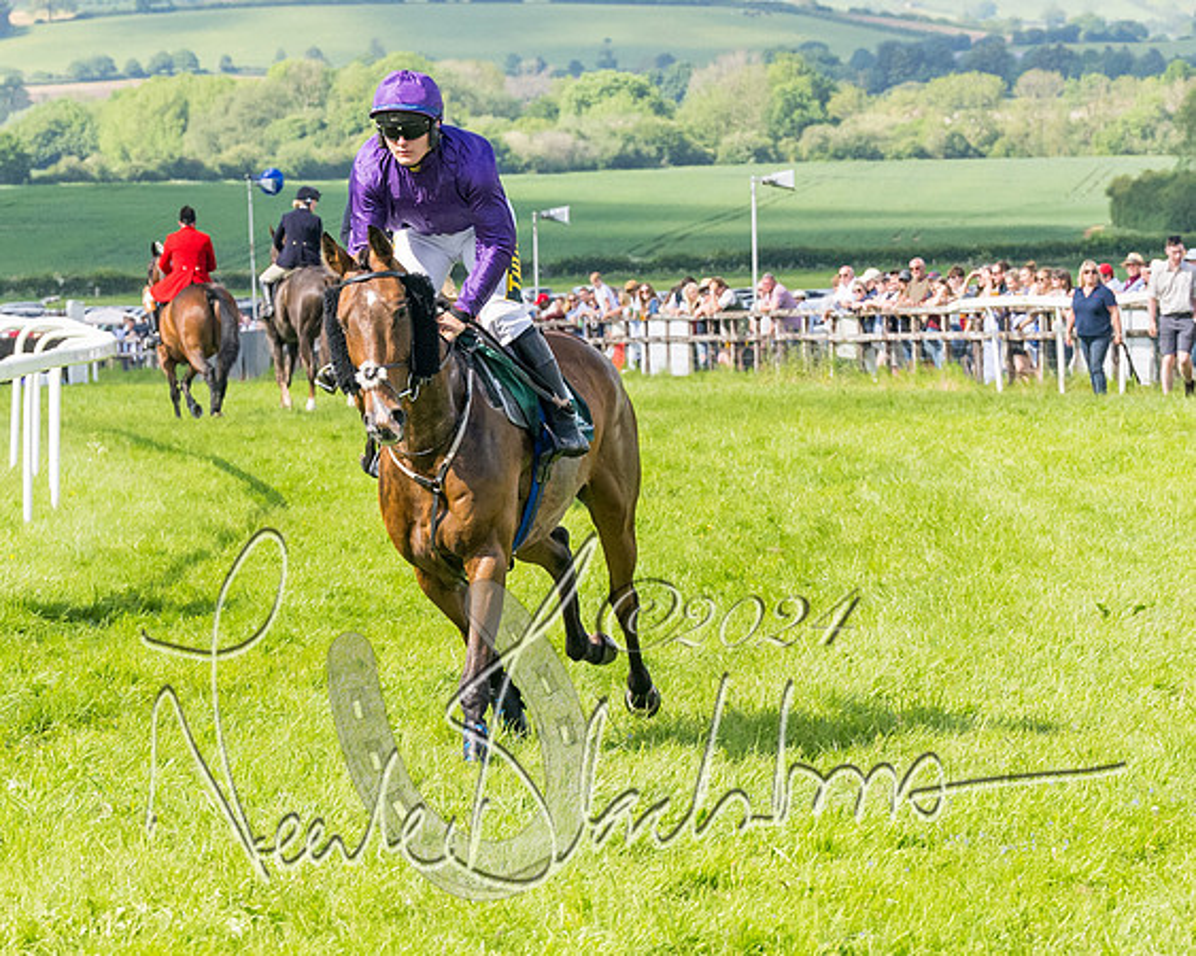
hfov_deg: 9.2
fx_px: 7403
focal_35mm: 209
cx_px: 552
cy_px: 408
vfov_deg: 7.4
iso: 400
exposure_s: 1/2000
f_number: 5
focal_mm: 70
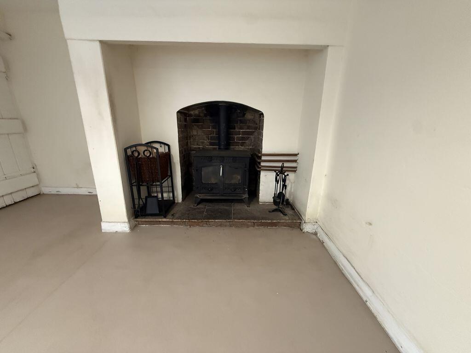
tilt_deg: -15.4
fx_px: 190
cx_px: 236
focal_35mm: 14
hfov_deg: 102.1
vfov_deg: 85.7
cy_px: 176
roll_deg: -2.3
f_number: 2.2
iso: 800
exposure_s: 1/60
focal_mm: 2.22
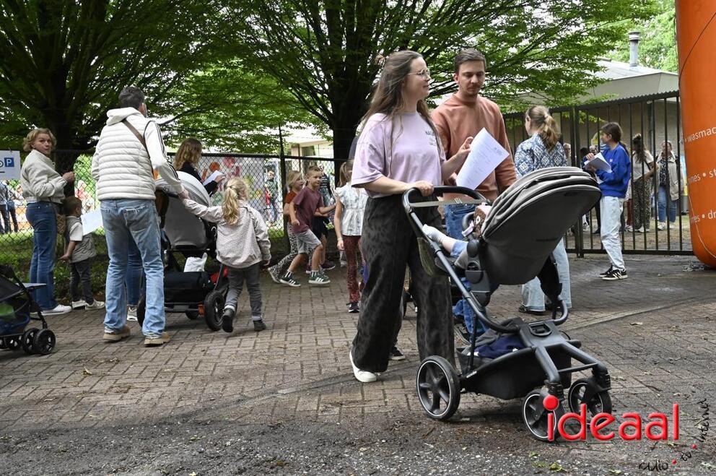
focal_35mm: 40
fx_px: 795
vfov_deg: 33.3
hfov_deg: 48.5
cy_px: 238
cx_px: 358
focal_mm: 40
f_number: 11
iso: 8000
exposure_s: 1/500
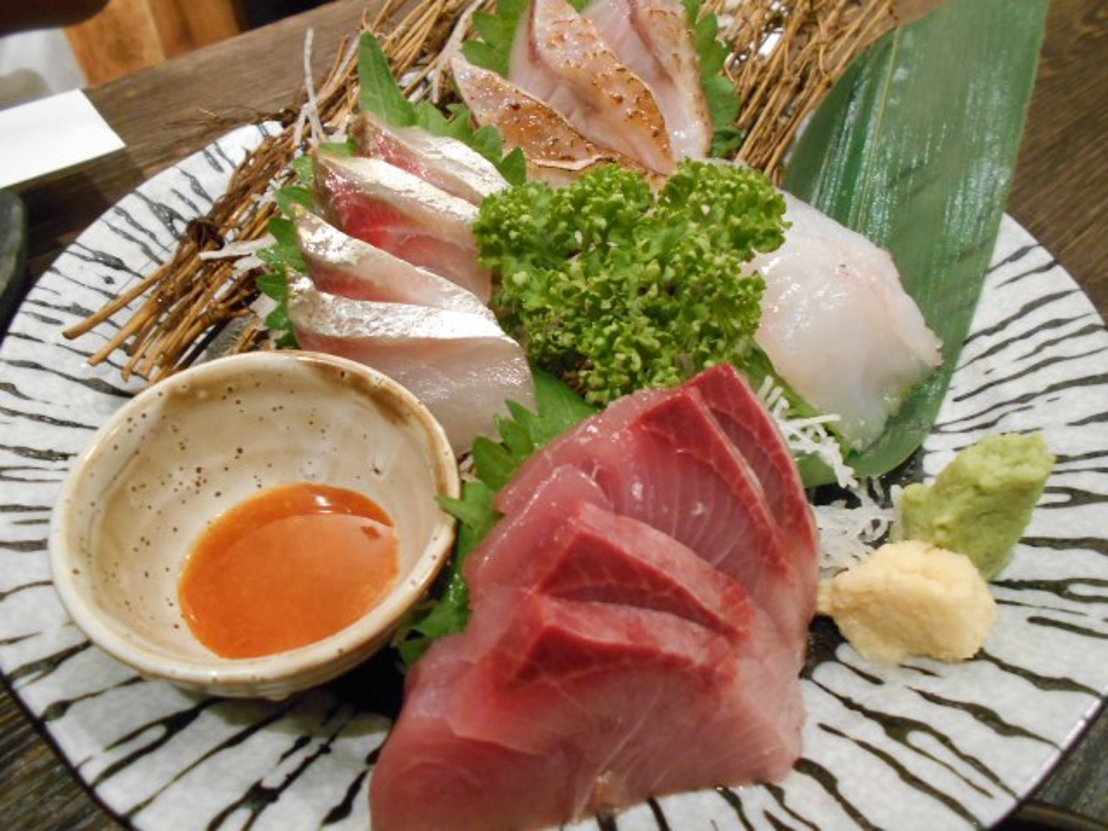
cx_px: 554
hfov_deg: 67.3
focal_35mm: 26
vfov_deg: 53.1
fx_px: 832
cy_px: 416
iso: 640
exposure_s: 1/8
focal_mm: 4.6
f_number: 3.2
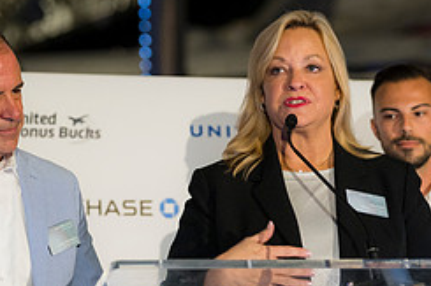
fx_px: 2919
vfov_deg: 5.6
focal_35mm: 244
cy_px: 271
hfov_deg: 8.4
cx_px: 296
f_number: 2.8
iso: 720
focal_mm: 103
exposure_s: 1/160
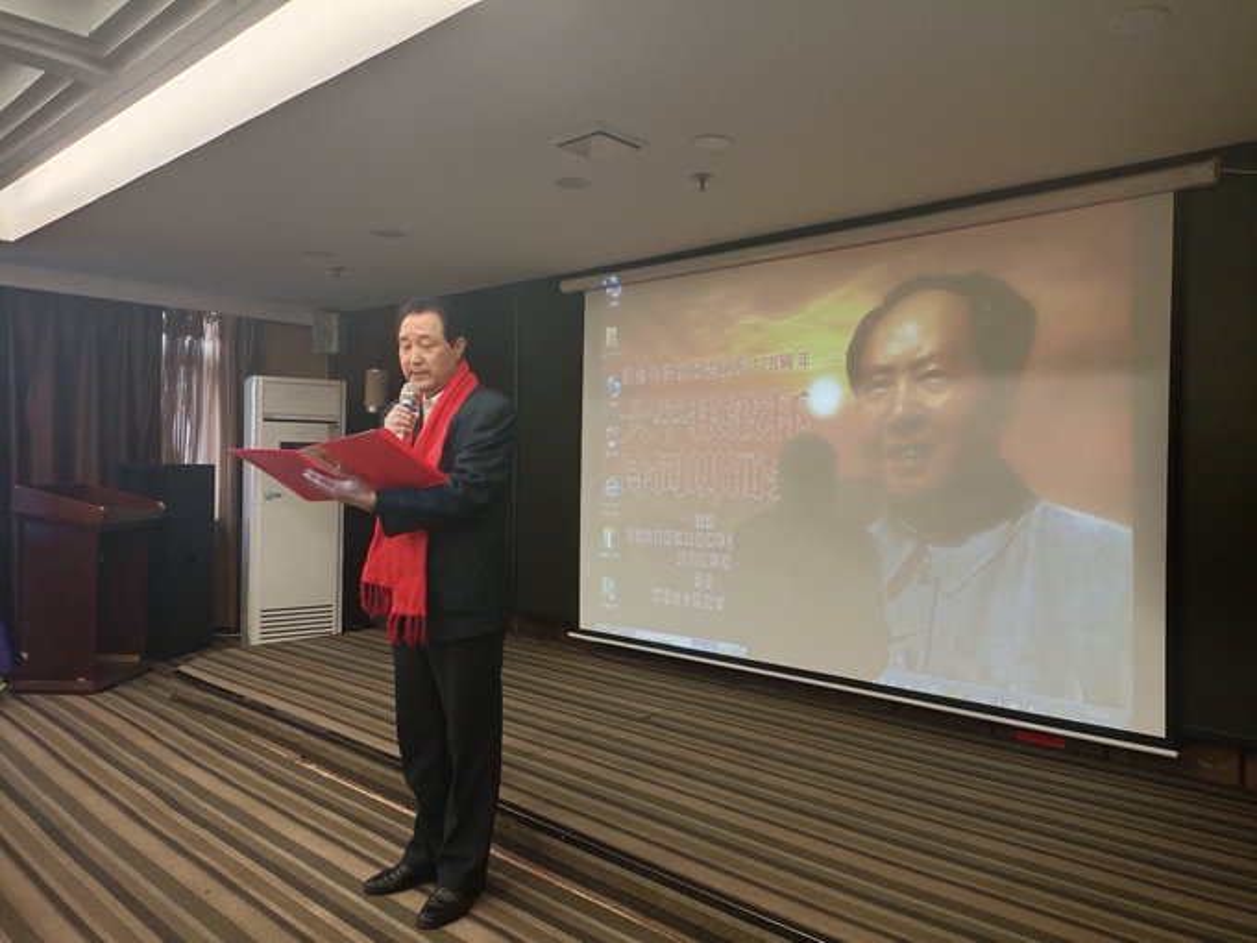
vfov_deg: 54.9
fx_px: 908
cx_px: 628
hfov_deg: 69.4
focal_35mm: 25
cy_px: 472
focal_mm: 4.75
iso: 714
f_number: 1.79
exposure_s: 1/33.3
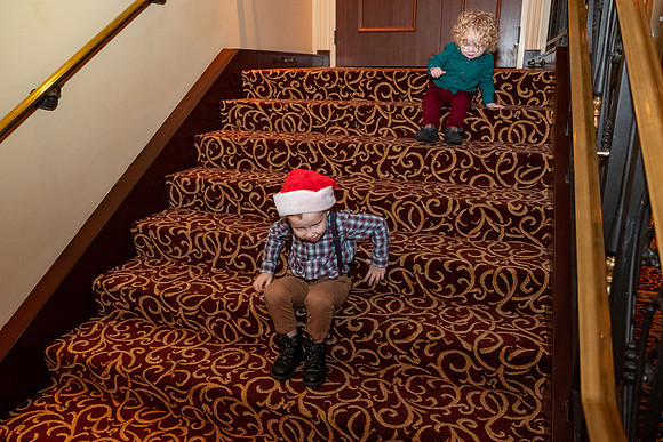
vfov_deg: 48.0
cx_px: 332
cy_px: 221
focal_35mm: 27
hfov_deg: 67.4
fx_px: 497
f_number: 2.8
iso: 2500
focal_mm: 18
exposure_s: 1/125
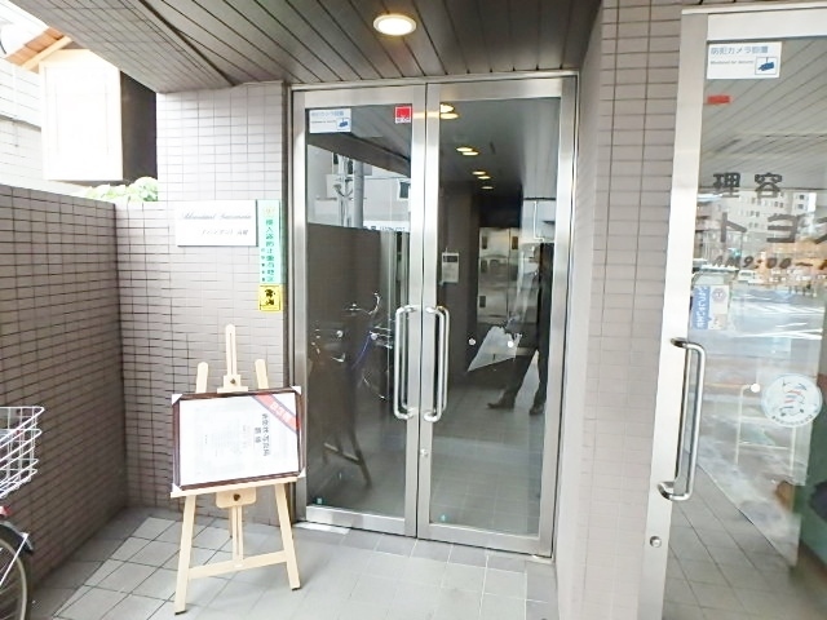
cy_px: 310
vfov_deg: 63.4
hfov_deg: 79.0
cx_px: 414
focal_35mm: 21
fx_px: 502
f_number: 3.5
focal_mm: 3.7
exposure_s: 1/200
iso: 800
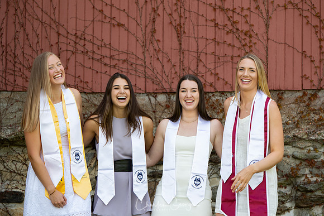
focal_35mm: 209
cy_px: 104
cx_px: 167
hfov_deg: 9.8
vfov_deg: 6.6
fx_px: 1884
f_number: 2.8
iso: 100
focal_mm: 135
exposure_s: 1/250
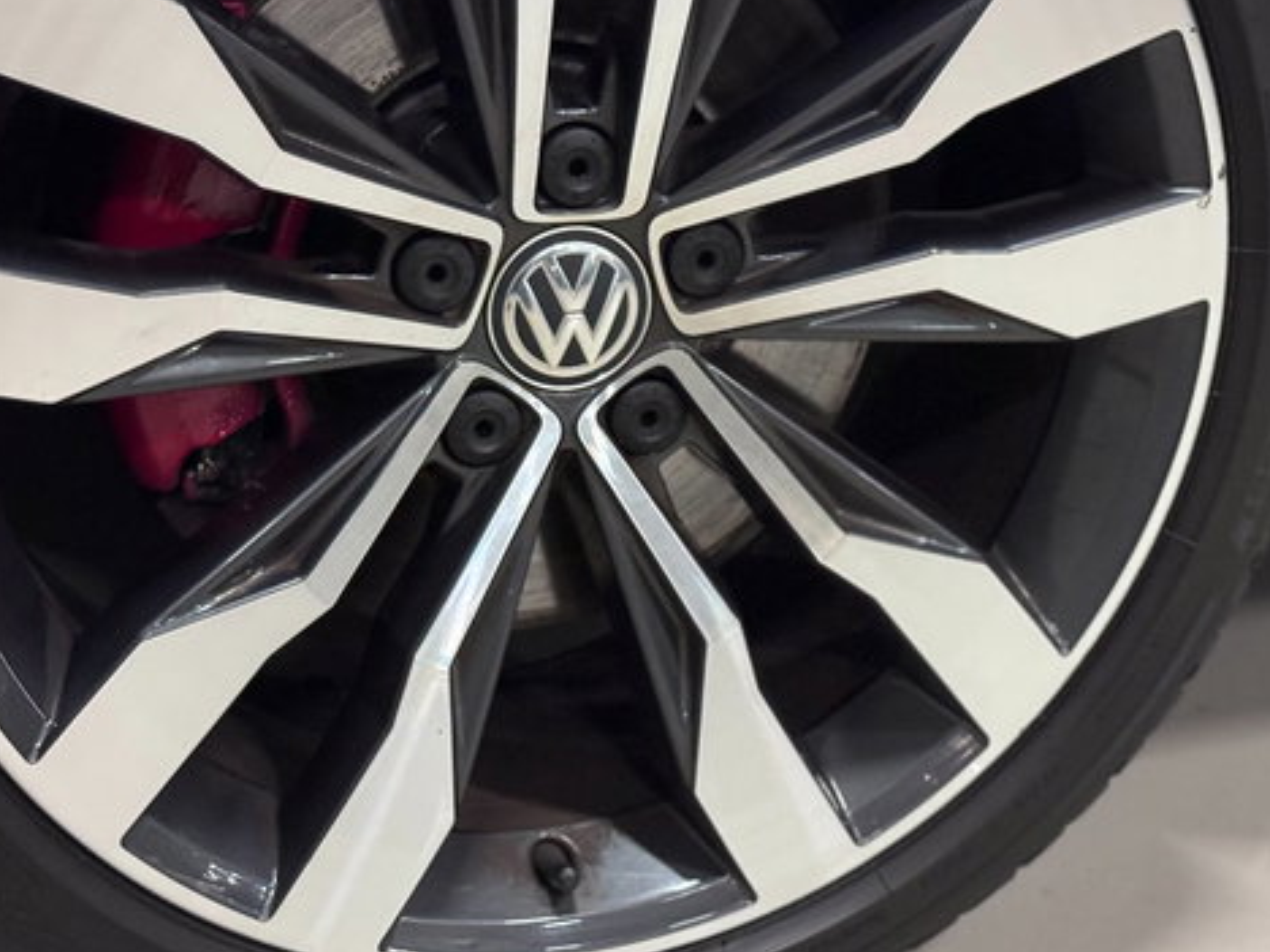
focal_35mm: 78
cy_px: 274
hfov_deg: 25.0
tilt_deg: -17.1
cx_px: 668
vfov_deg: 18.8
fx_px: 2862
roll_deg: -2.4
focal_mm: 6.76
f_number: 1.78
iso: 500
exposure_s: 1/25
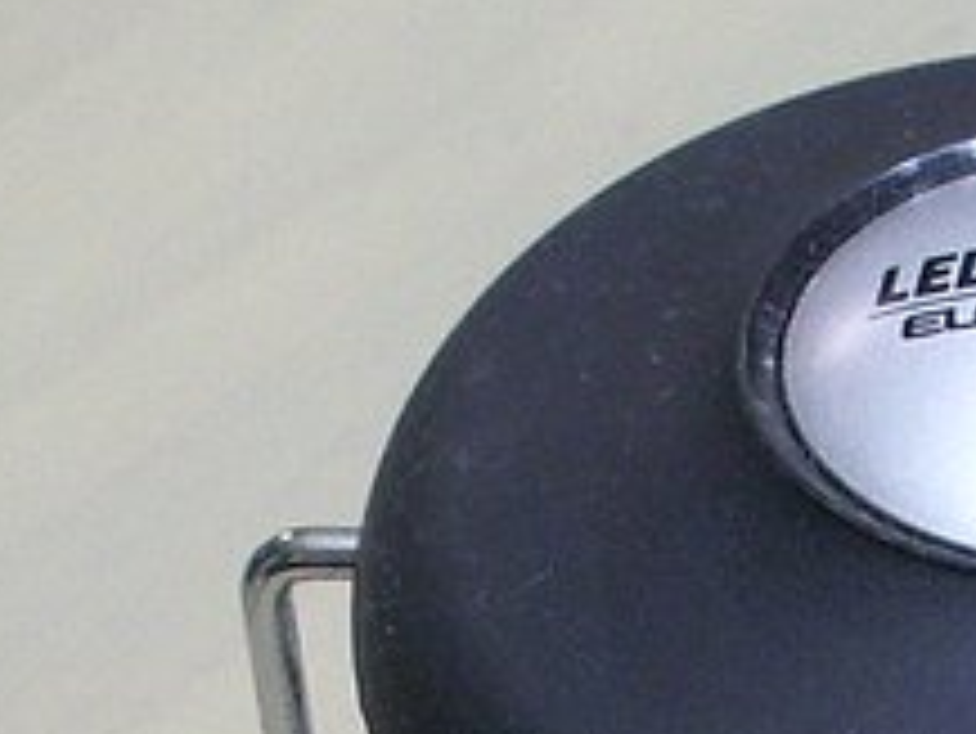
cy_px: 1486
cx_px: 1120
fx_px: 6658
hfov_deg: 8.3
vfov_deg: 6.1
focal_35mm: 236
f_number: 3.1
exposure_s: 1/20
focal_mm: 8.2
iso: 200
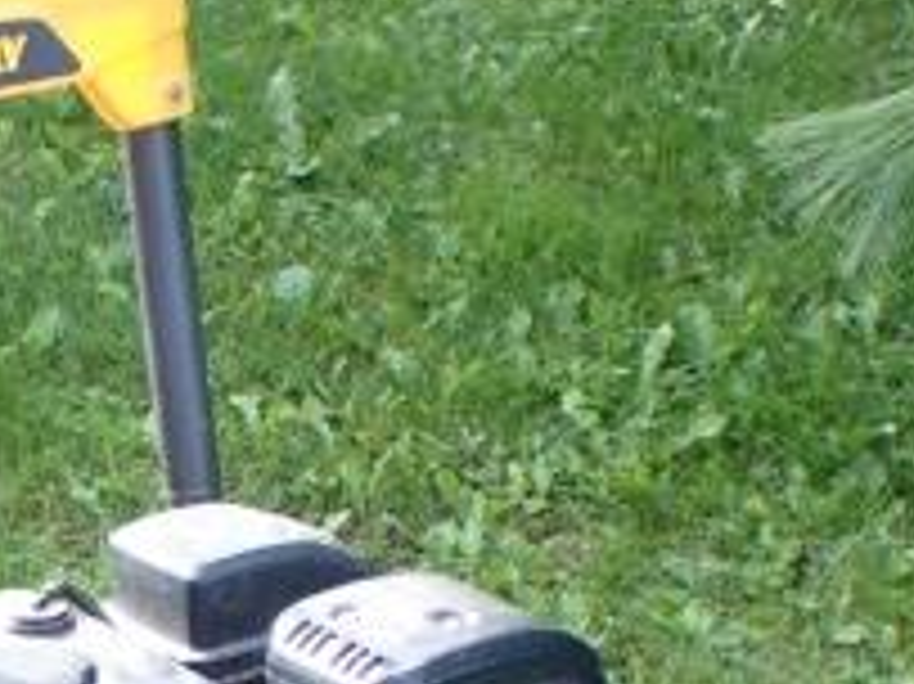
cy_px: 760
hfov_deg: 16.1
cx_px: 27
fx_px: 3167
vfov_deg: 12.1
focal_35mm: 120
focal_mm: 6.83
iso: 100
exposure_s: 1/160
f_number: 2.7
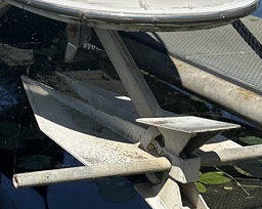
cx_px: -107
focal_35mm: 110
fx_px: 852
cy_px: -49
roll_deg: +1.1
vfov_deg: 13.5
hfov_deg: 16.3
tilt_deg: -7.4
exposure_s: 1/9709
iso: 80
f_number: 1.78
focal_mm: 6.86
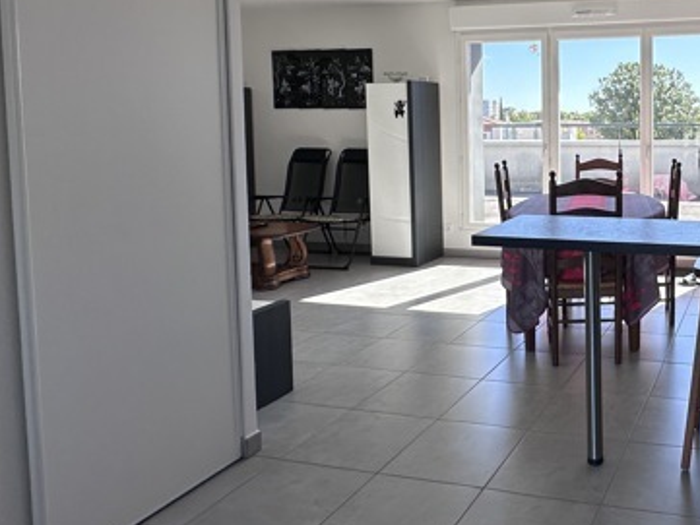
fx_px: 627
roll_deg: +0.4
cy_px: 157
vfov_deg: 44.5
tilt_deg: -2.4
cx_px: 619
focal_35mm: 31
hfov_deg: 52.0
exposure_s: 1/303
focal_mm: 2.22
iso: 40
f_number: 2.2
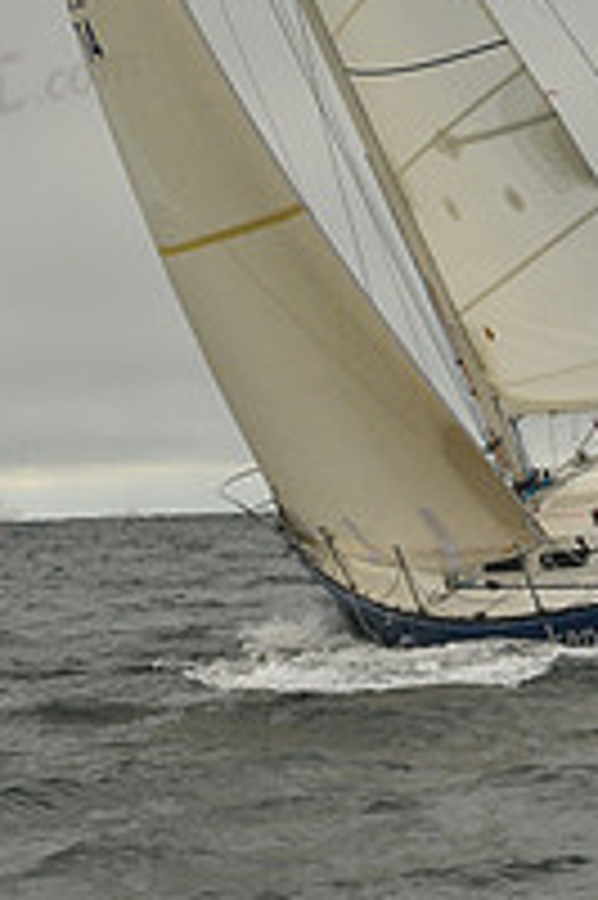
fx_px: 5066
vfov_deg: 10.0
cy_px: -166
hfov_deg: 6.8
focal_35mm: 203
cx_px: 375
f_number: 8
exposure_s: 1/800
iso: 320
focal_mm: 70
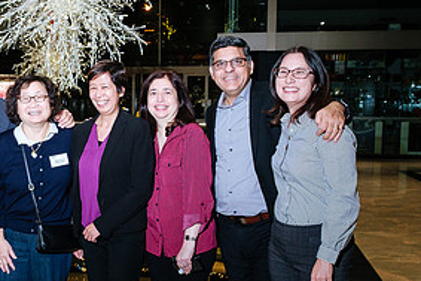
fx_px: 643
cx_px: 110
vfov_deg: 24.6
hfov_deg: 35.5
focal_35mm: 55
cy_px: 174
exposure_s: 1/60
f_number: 4
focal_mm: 16
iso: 640
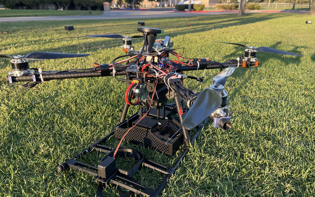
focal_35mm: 27
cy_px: 97
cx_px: 159
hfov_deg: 68.4
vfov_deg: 46.0
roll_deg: +0.3
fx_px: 232
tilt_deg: -20.7
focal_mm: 5.1
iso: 32
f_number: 1.6
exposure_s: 1/321
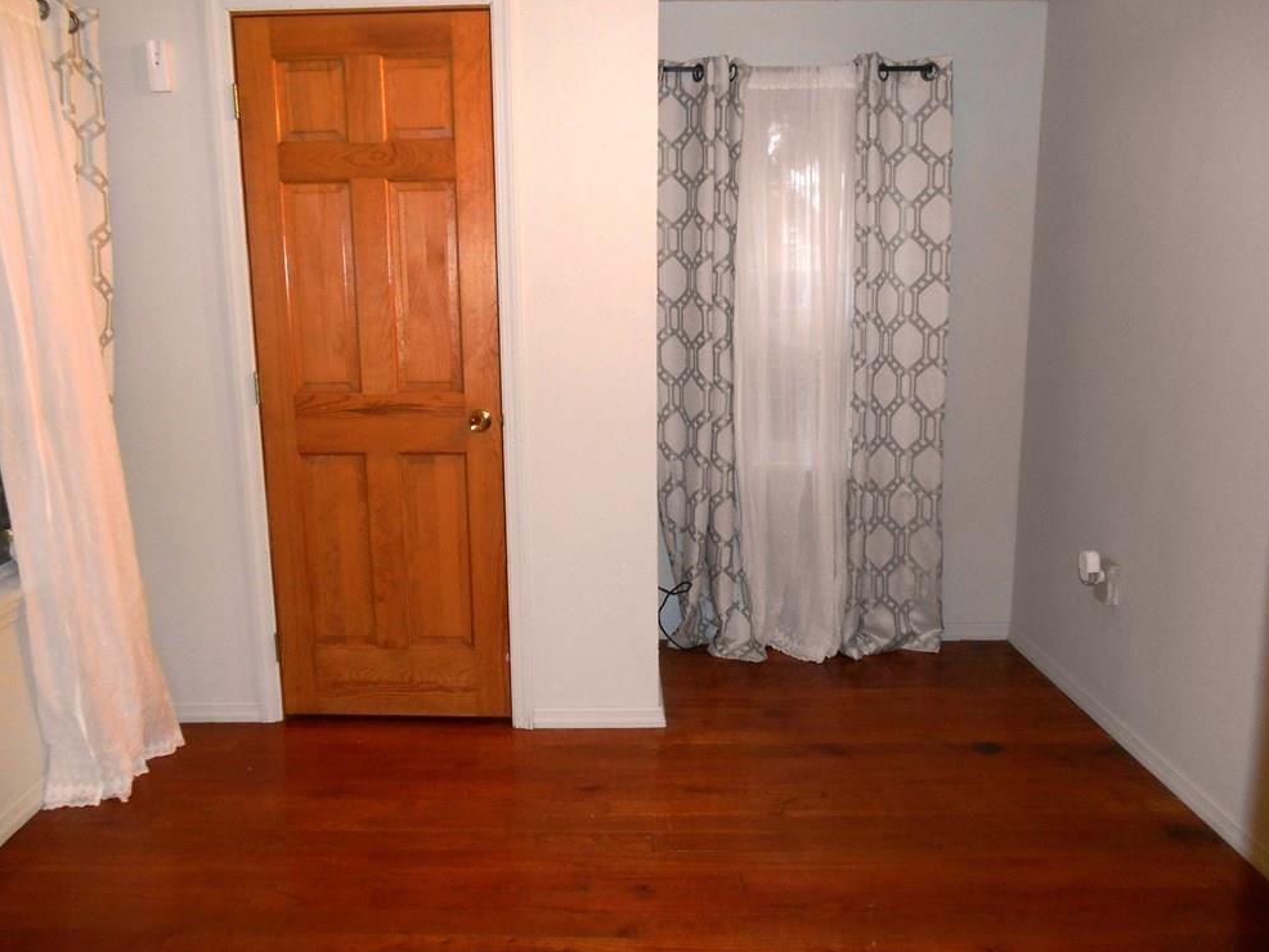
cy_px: 471
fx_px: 990
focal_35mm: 27
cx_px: 615
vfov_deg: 51.4
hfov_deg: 65.3
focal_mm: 4.7
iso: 280
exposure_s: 1/25
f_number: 3.4
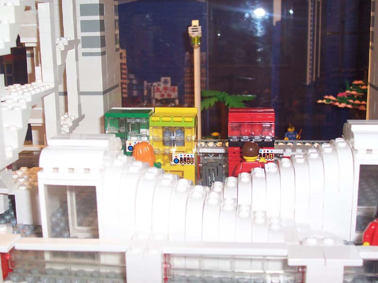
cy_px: 142
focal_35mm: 46
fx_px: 502
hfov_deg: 41.2
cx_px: 189
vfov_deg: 31.5
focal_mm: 7
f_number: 3
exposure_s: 1/60
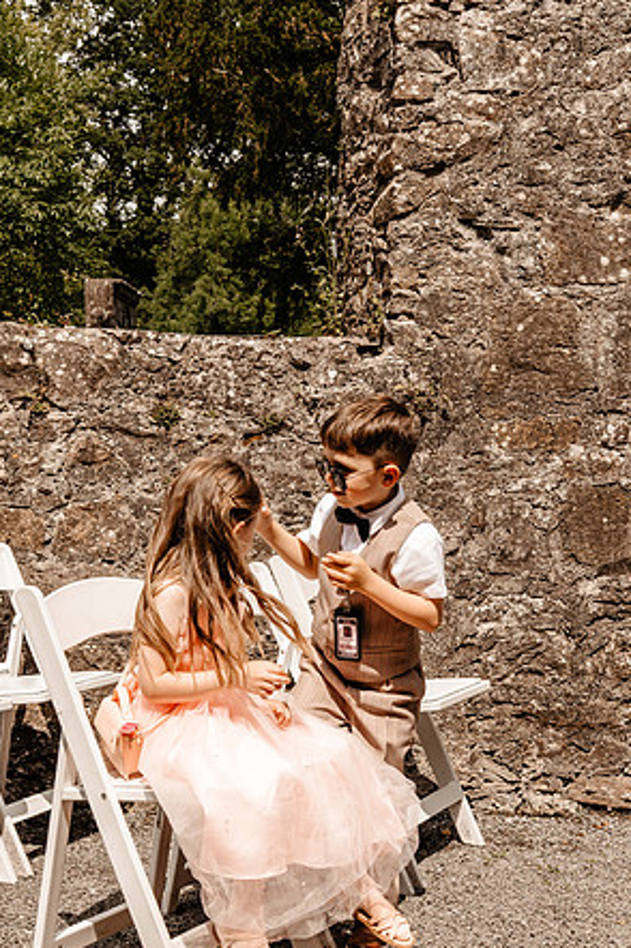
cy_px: 480
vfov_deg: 37.5
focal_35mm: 53
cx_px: 318
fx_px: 1396
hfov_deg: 25.5
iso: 200
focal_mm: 35
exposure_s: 1/400
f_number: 8
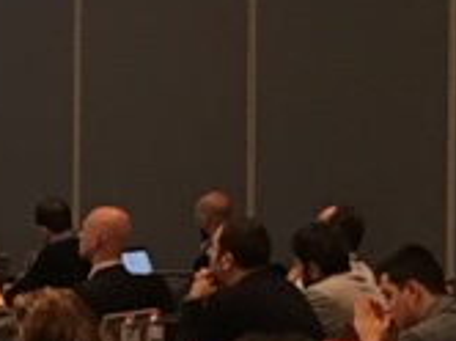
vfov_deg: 8.3
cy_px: 140
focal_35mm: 179
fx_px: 2355
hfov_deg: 10.5
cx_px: -305
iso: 200
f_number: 2.2
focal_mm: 4.15
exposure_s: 1/33
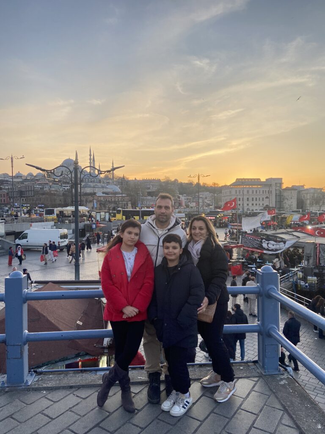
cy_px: 217
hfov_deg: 53.1
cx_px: 162
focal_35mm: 26
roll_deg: +1.0
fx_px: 325
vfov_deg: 67.3
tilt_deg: -0.2
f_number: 1.8
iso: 32
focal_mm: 4.25
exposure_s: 1/387
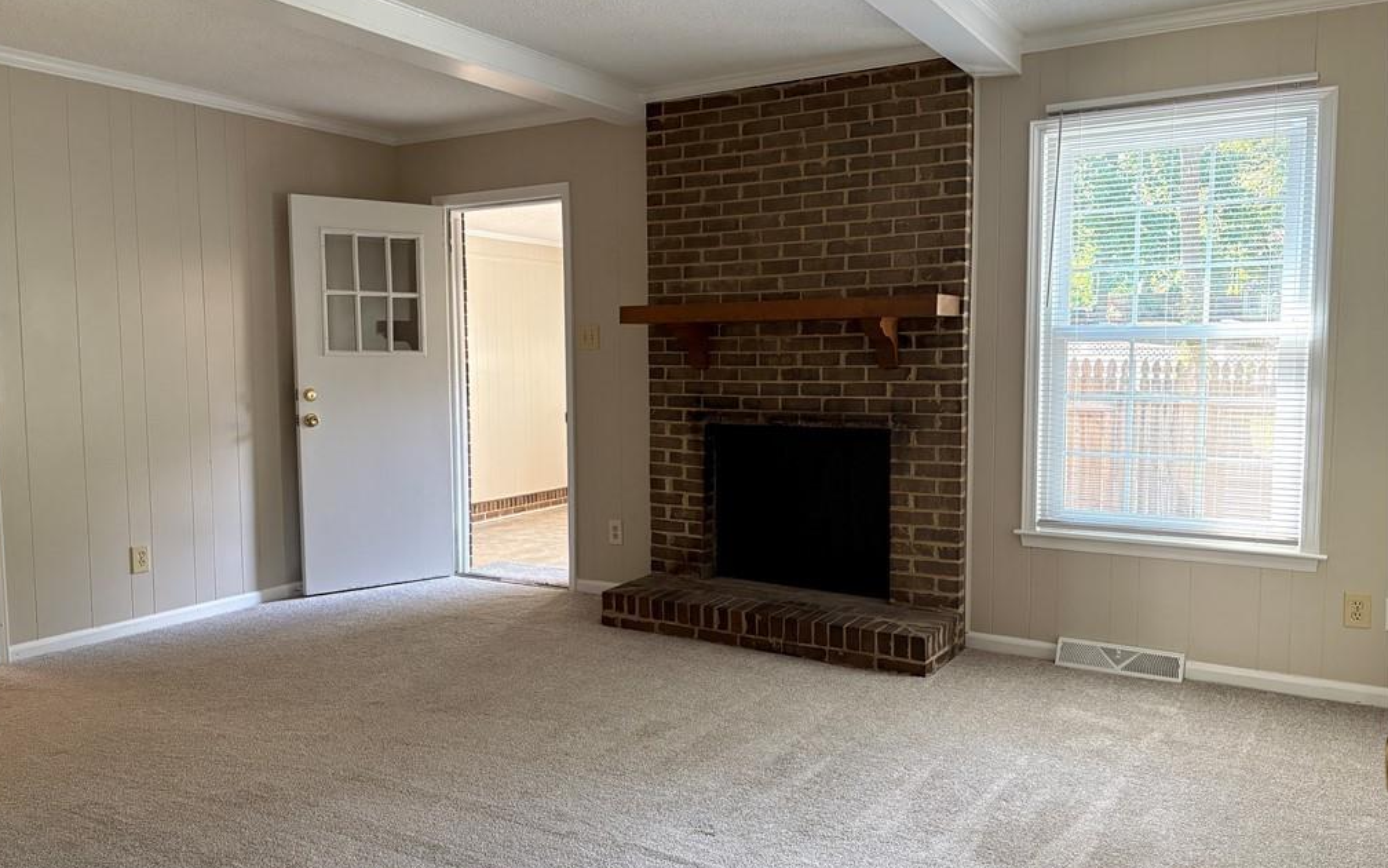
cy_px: 446
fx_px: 1059
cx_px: 688
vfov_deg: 44.5
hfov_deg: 66.5
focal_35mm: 28
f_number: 1.6
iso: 400
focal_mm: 5.96
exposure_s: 1/60
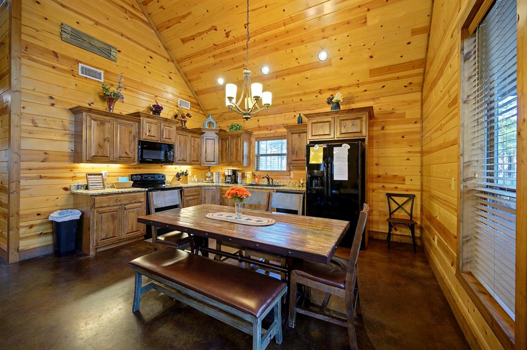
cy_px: 175
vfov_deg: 81.1
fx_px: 205
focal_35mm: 14
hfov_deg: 104.3
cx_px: 264
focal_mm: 14
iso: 640
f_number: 4
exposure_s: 1/30
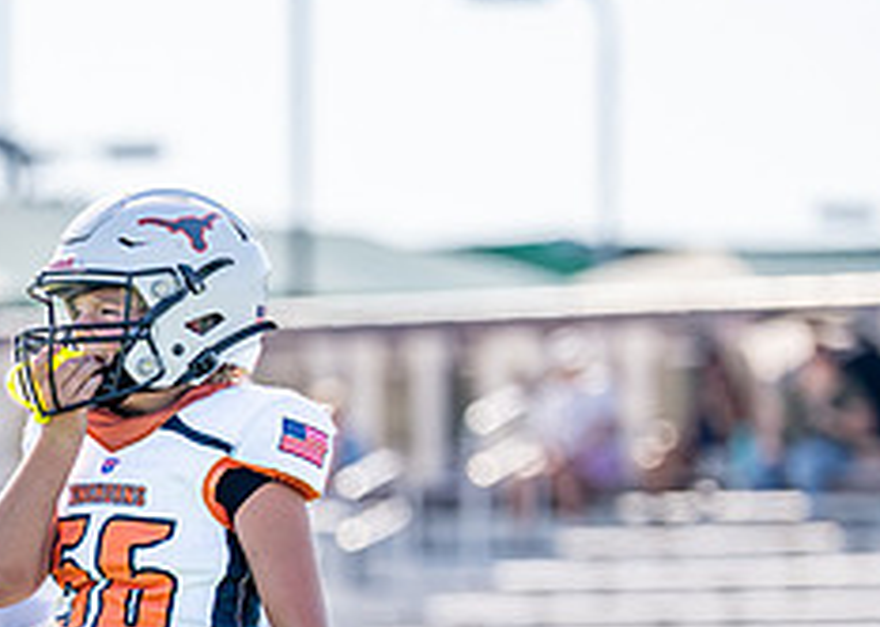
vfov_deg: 3.2
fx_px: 11312
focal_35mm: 453
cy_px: 695
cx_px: 108
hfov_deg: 4.5
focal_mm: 155
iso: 100
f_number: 2.8
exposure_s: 1/1250
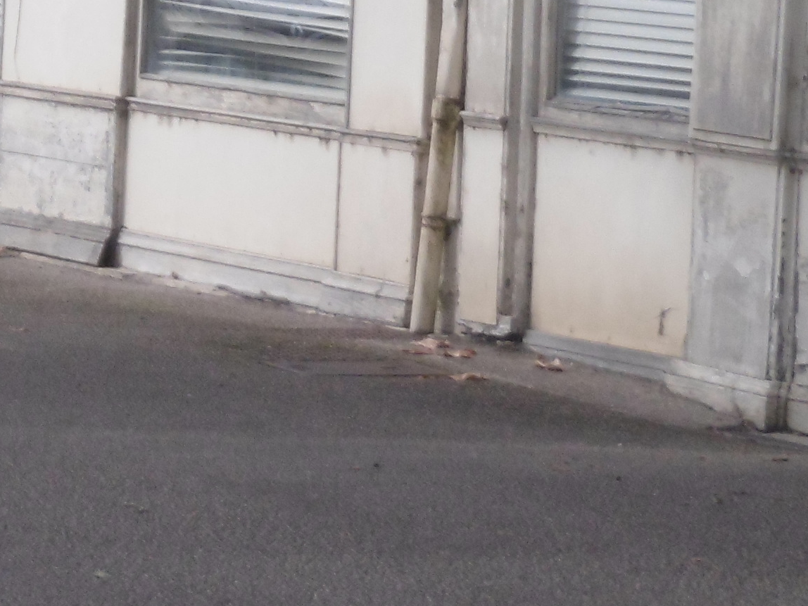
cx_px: 303
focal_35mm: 273
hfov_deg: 7.3
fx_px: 6372
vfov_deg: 5.4
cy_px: -418
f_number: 4.4
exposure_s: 1/320
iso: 100
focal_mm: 12.1
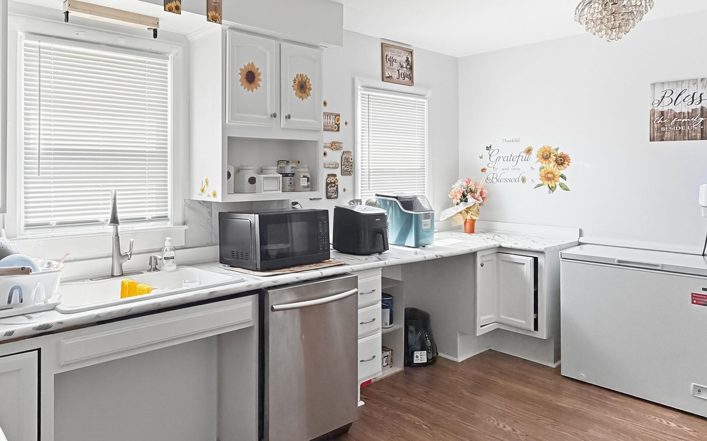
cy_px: 202
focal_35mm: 24
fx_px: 462
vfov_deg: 51.0
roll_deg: +0.2
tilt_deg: -4.1
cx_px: 228
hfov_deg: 72.3
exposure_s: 1/121
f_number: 2.2
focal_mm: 2.2
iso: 200
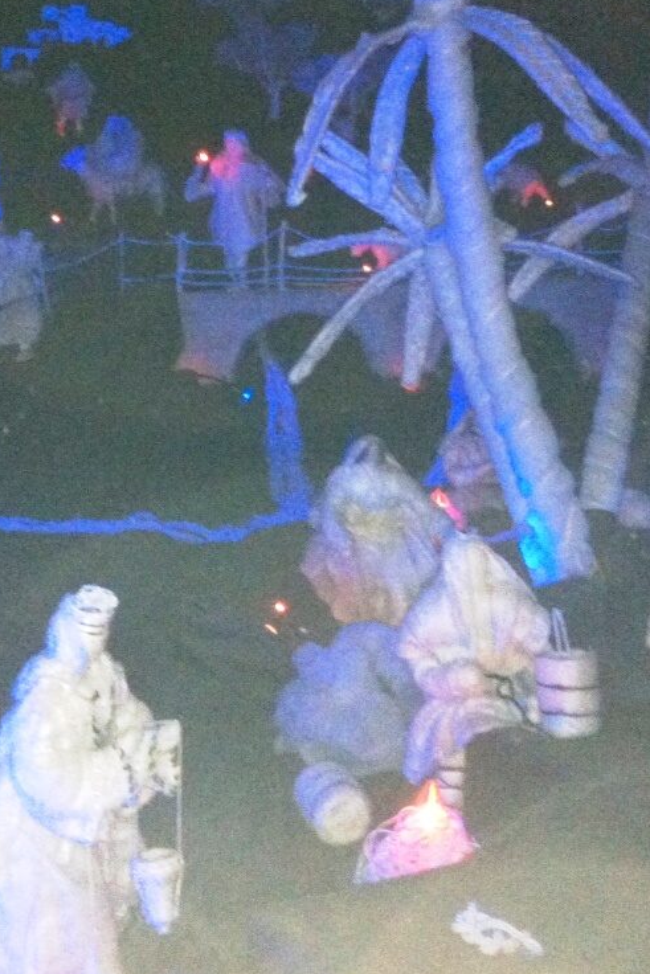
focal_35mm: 64
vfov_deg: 31.3
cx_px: 218
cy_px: 356
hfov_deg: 21.2
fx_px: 1732
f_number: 2.8
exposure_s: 1/15
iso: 500
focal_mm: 3.85
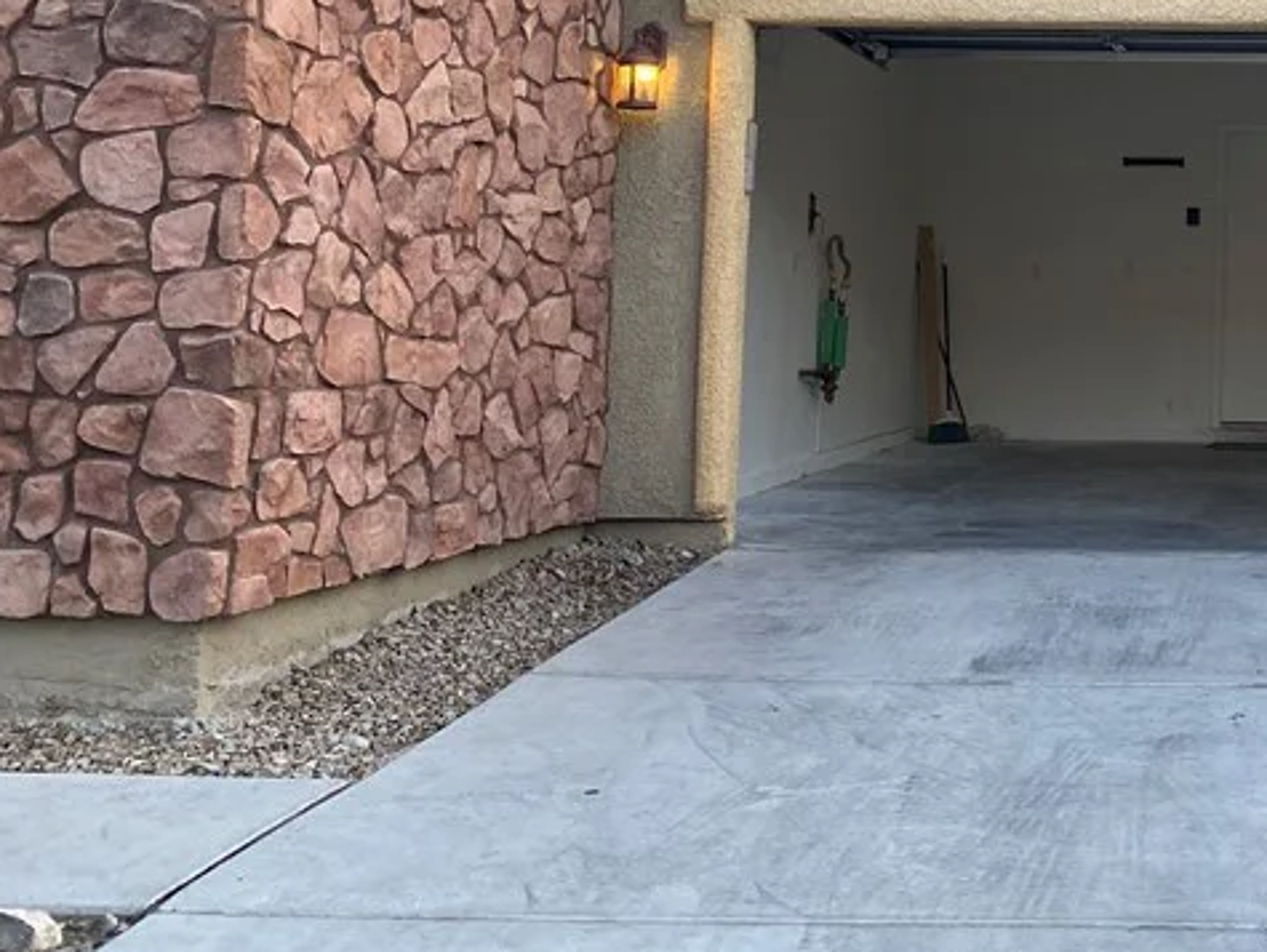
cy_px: 128
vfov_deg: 25.5
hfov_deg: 31.6
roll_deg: -1.1
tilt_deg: +7.5
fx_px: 2051
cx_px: 1278
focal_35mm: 56
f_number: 1.8
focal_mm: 4.25
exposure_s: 1/121
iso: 100
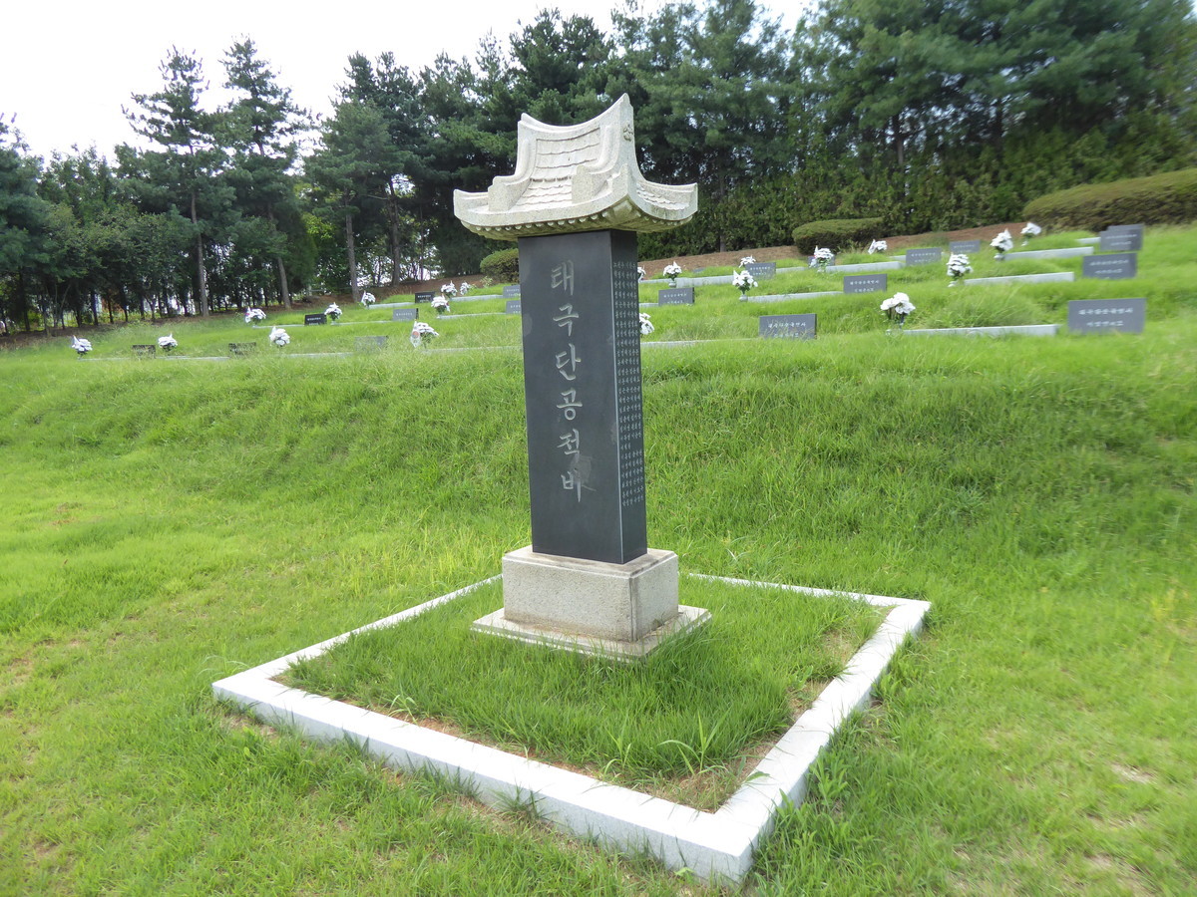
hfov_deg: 69.4
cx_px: 598
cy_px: 448
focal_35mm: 25
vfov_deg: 54.9
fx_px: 864
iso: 160
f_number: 3.3
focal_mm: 4.3
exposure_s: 1/400
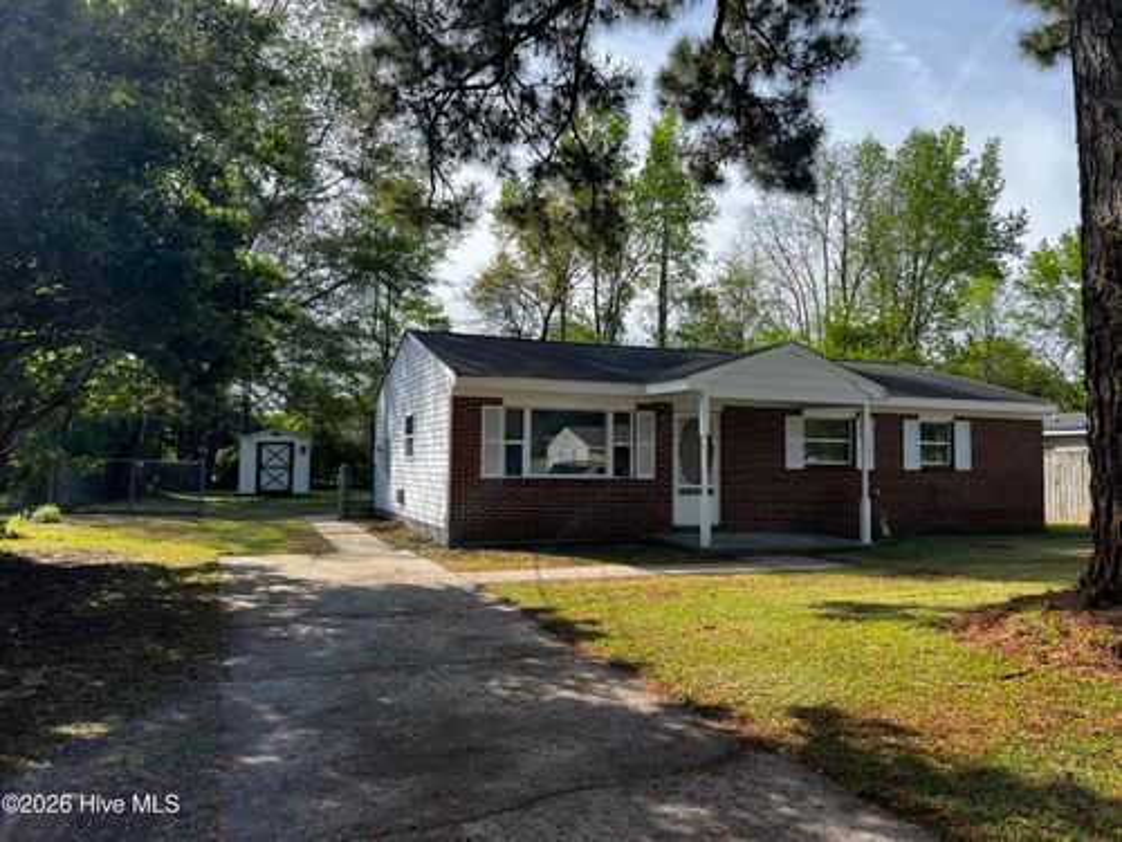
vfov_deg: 53.1
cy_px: 421
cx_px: 561
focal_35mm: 26
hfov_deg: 67.3
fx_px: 843
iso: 50
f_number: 1.5
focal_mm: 5.7
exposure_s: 1/2208
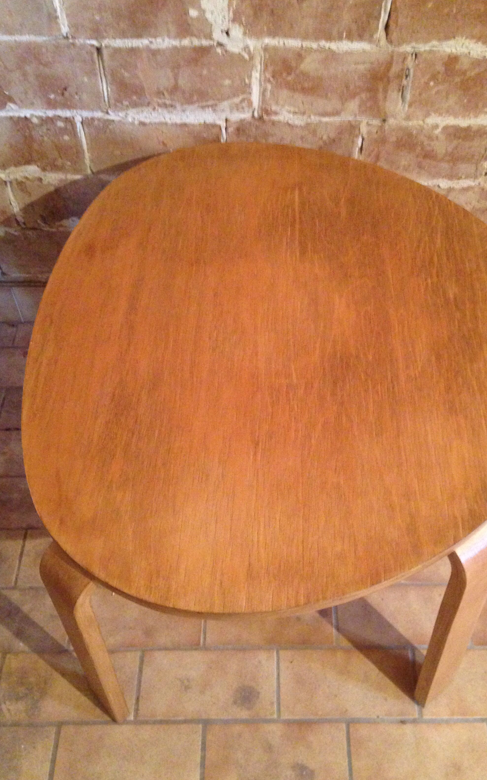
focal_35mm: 36
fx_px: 765
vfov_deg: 54.0
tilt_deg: -53.4
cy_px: 395
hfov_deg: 35.3
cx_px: 278
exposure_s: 1/15
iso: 500
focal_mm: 4.12
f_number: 2.4
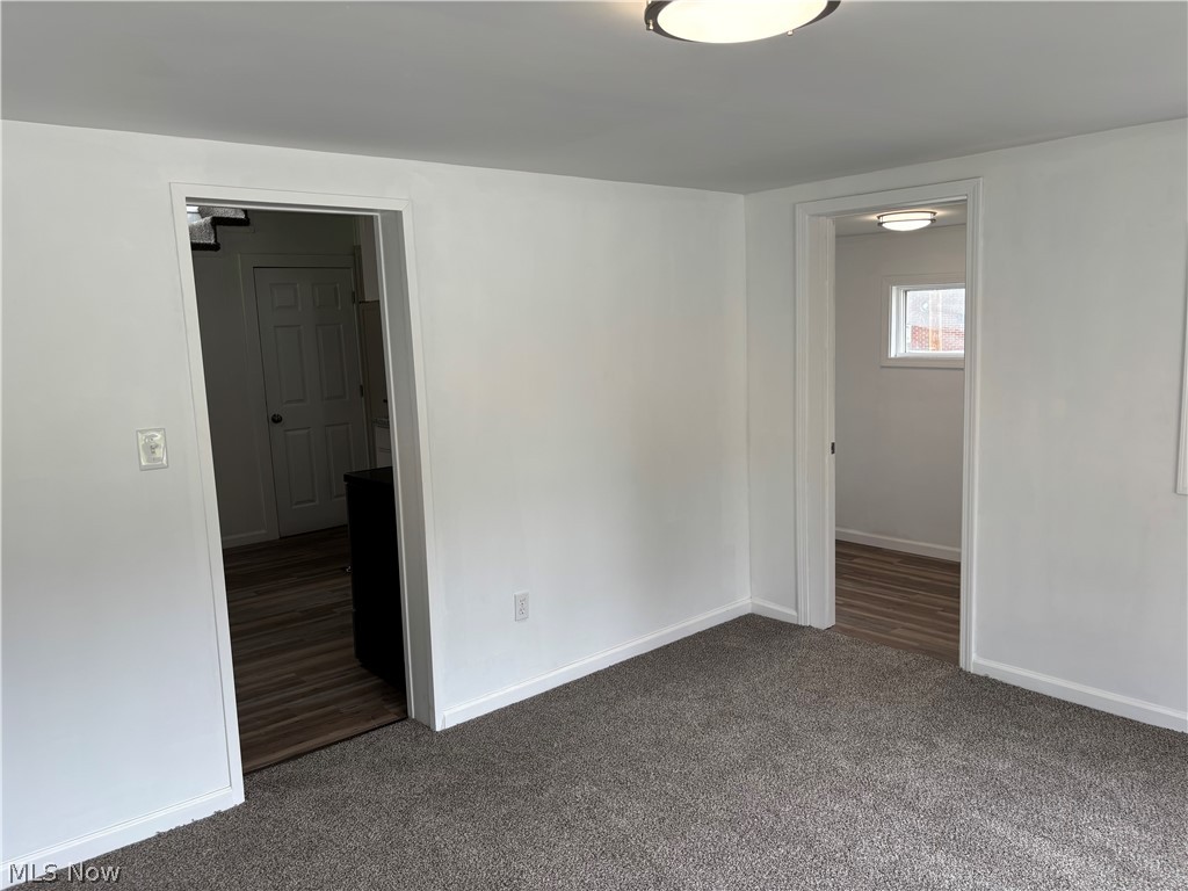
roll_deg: +1.3
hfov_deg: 67.3
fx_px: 892
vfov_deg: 53.1
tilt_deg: -7.8
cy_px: 446
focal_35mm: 26
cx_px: 594
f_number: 1.6
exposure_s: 1/135
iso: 32
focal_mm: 5.96
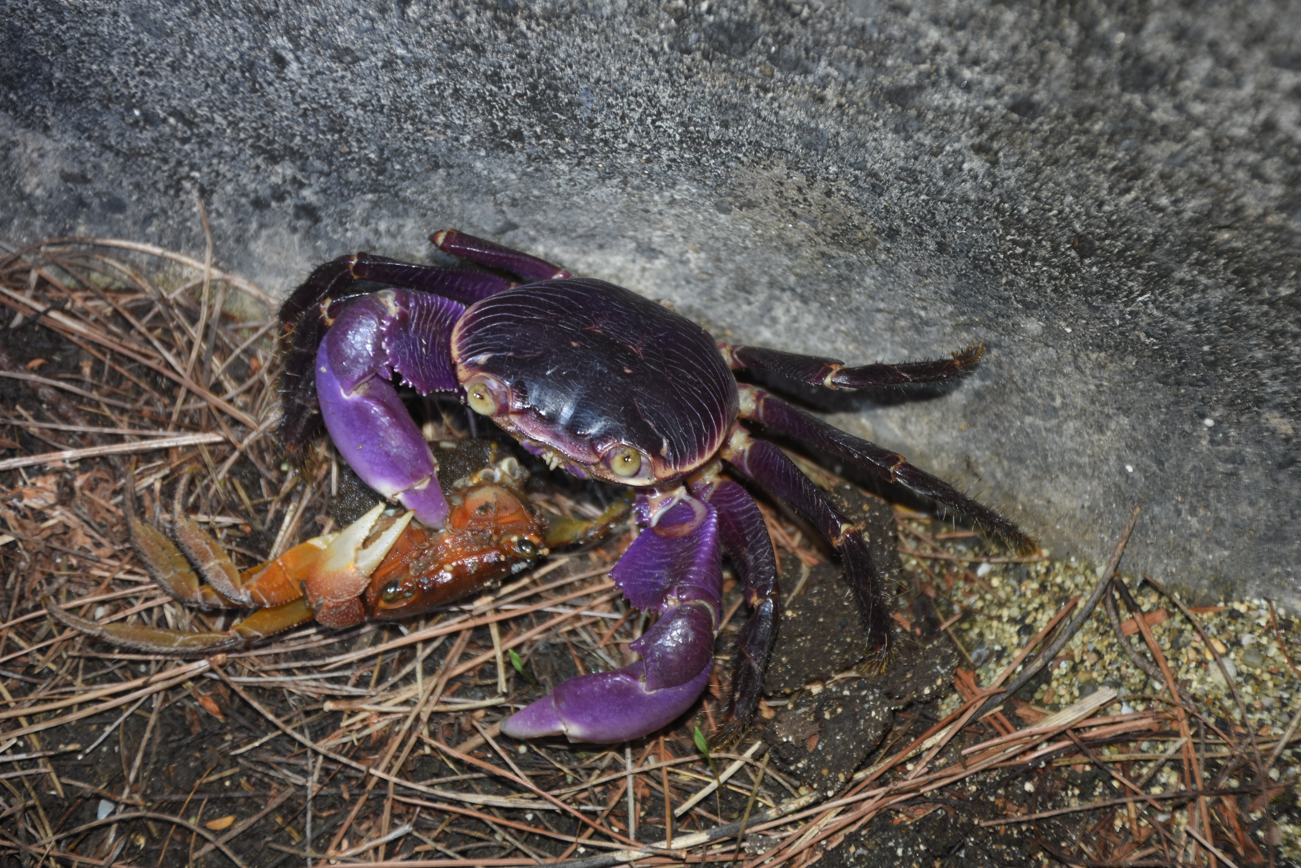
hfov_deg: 10.5
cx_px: 650
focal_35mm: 195
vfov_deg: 7.0
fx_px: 7047
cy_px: 434
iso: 400
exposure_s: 1/60
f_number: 6
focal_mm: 130
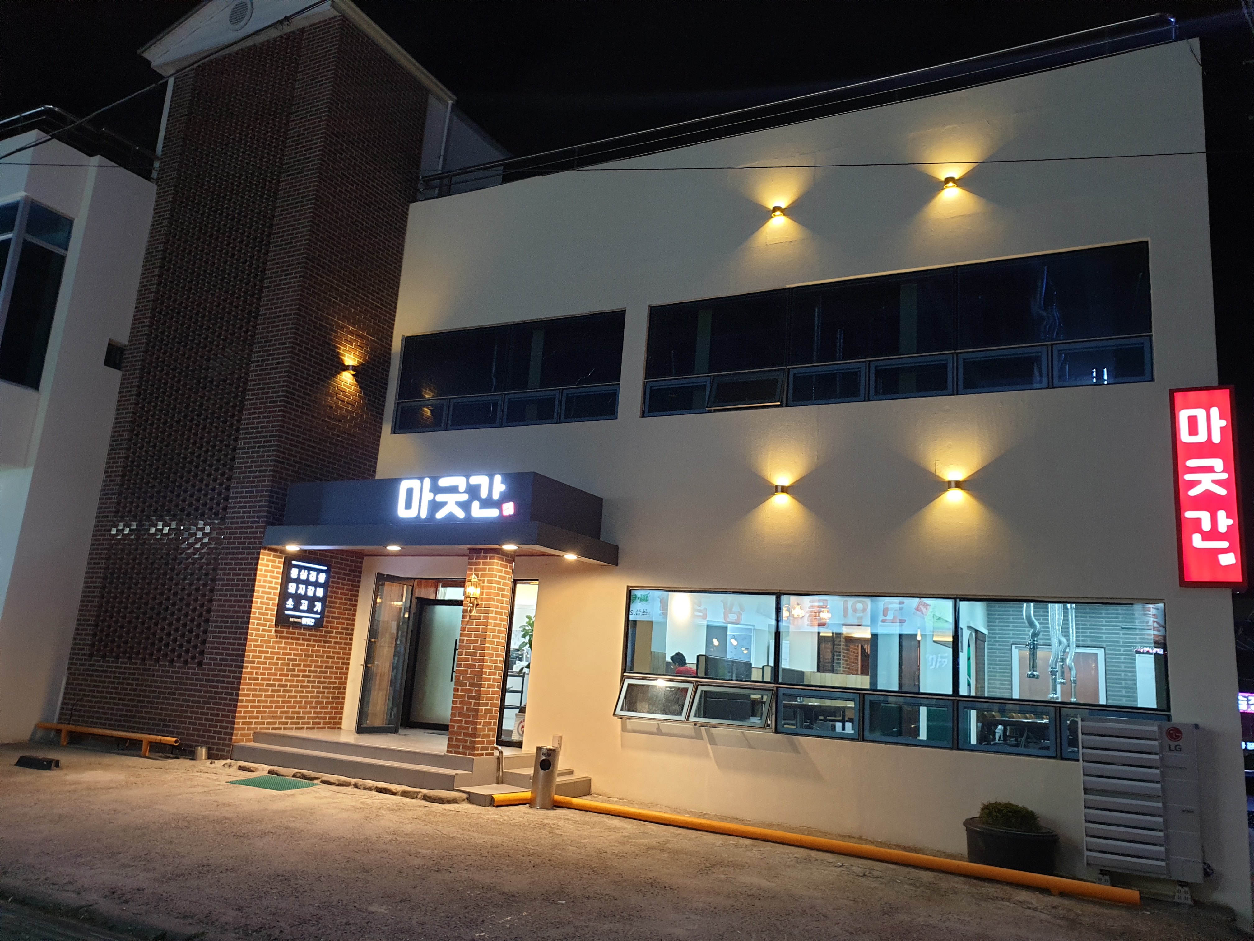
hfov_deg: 67.3
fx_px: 942
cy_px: 470
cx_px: 627
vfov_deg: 53.1
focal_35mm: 26
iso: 250
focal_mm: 4.3
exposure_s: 1/30
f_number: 2.4
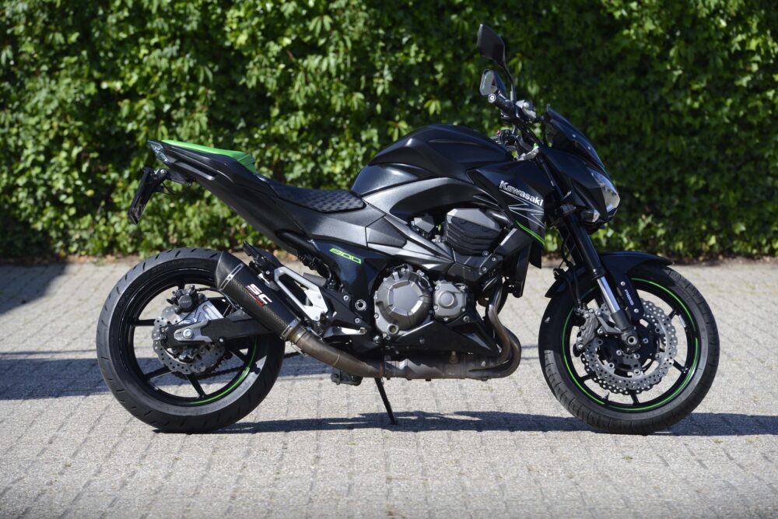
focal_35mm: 185
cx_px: 389
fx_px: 3998
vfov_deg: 7.4
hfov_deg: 11.1
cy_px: 260
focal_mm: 185
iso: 400
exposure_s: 1/500
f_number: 6.3
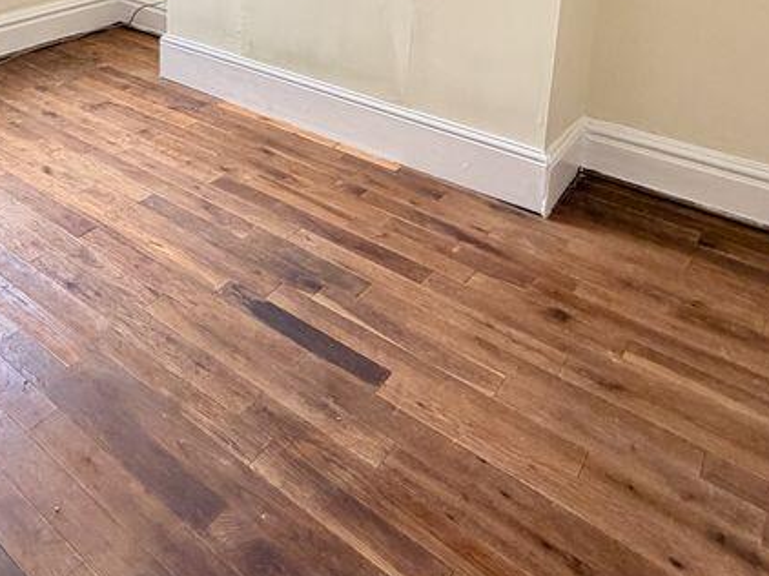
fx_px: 755
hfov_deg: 51.4
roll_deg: -1.2
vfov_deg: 34.7
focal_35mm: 34
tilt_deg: -7.8
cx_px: 182
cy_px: -87
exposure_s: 1/121
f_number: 2.2
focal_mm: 2.22
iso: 320
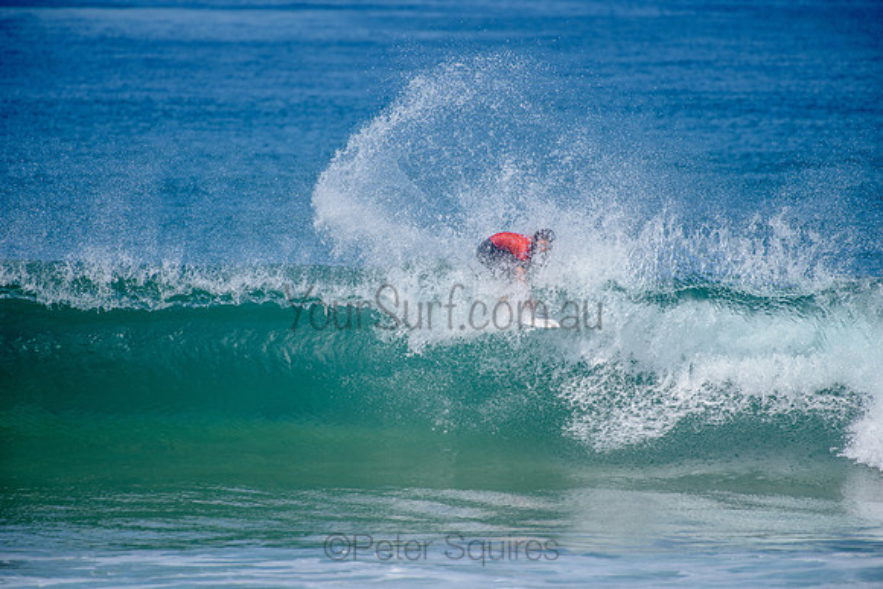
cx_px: 442
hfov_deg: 4.1
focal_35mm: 500
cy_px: 294
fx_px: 12266
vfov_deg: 2.8
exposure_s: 1/2000
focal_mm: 500
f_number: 5.6
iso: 250
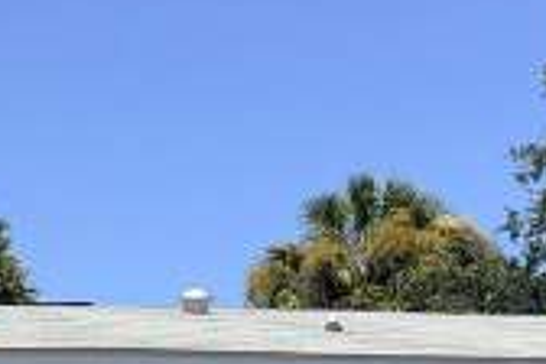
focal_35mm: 129
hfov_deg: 14.2
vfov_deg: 10.1
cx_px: -406
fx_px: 1956
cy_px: 618
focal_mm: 5.96
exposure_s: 1/4608
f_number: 1.6
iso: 50
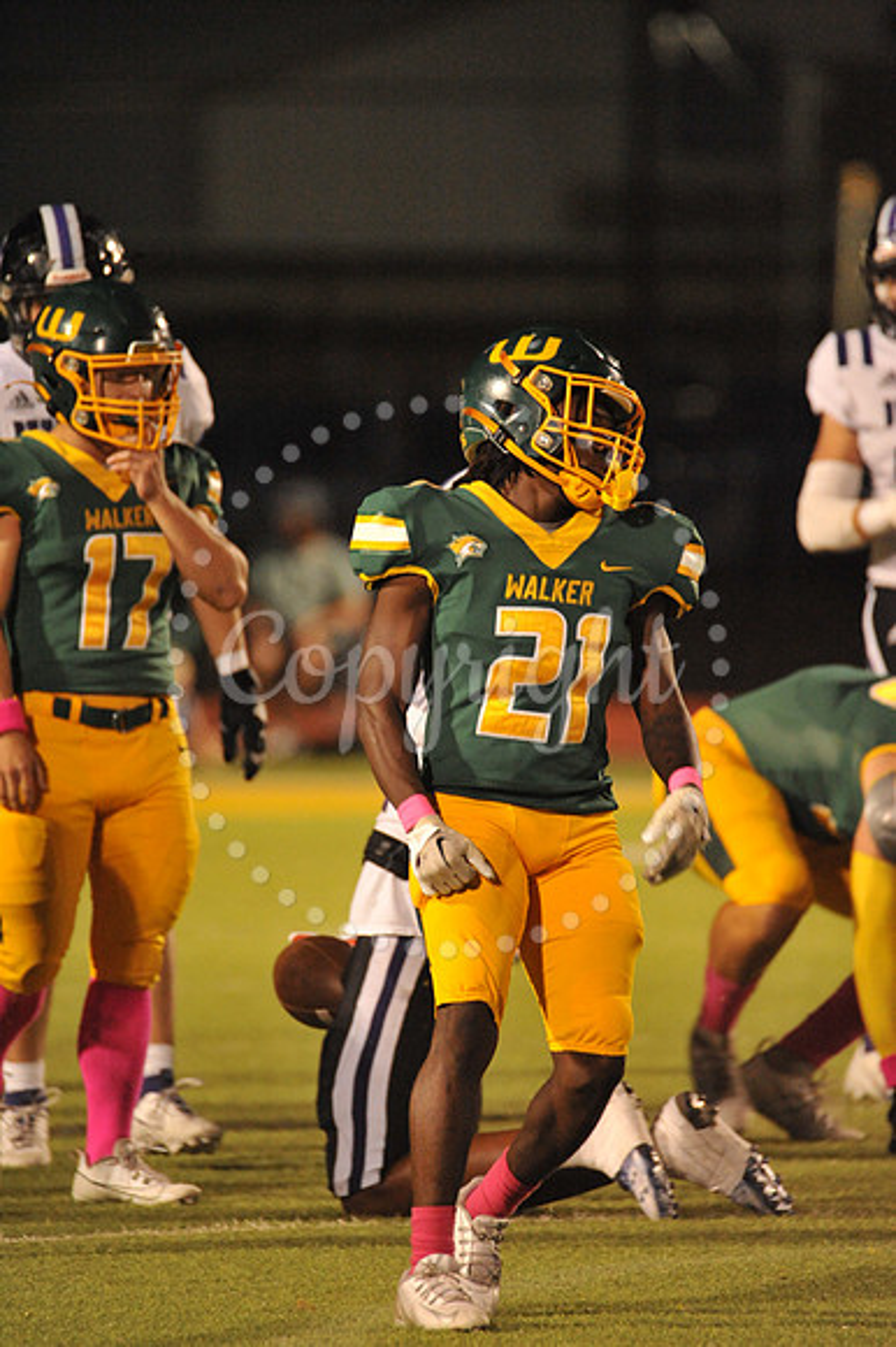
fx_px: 22425
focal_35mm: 600
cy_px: 674
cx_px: 448
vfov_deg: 3.4
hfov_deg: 2.3
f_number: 6.3
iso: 6400
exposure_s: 1/160
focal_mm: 600
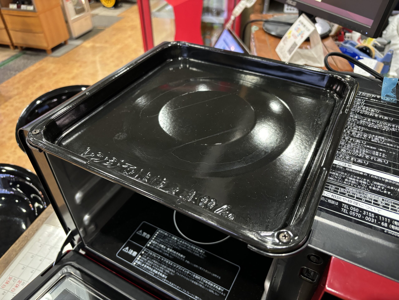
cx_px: 200
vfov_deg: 53.1
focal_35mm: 26
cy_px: 150
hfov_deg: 67.3
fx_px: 300
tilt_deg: -38.9
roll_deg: +1.4
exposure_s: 1/50
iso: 500
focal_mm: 5.96
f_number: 1.6
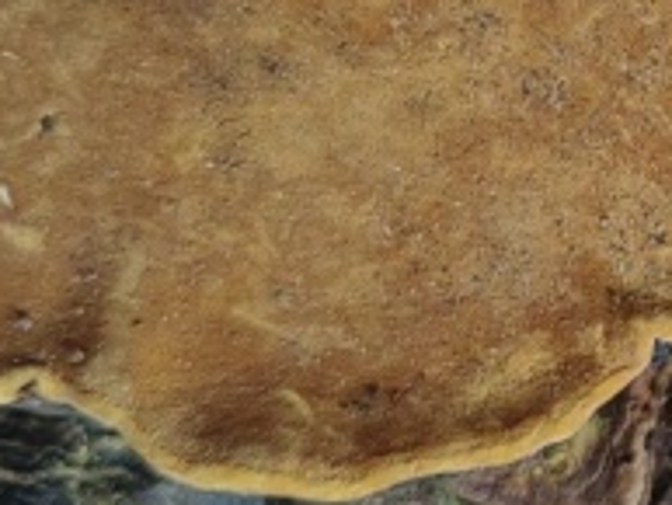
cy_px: 317
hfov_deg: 15.7
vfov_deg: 13.2
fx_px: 2176
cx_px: 1090
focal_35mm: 112
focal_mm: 5.52
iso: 125
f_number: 1.9
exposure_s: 1/50
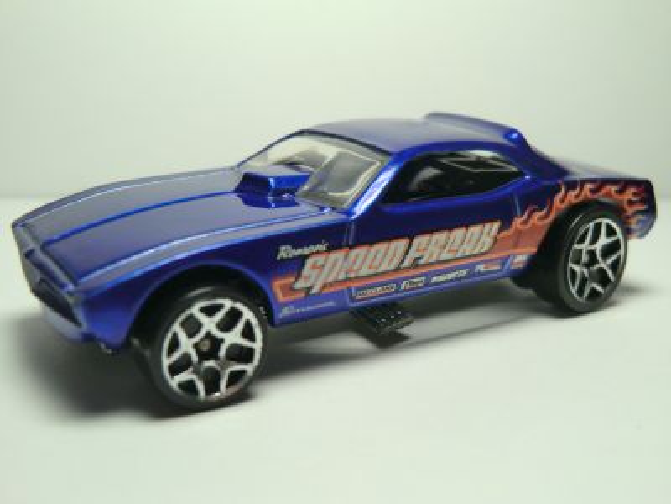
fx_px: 775
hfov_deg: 46.8
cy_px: 252
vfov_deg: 36.0
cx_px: 336
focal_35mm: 40
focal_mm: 7.1
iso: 64
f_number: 3.8
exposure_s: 1/100
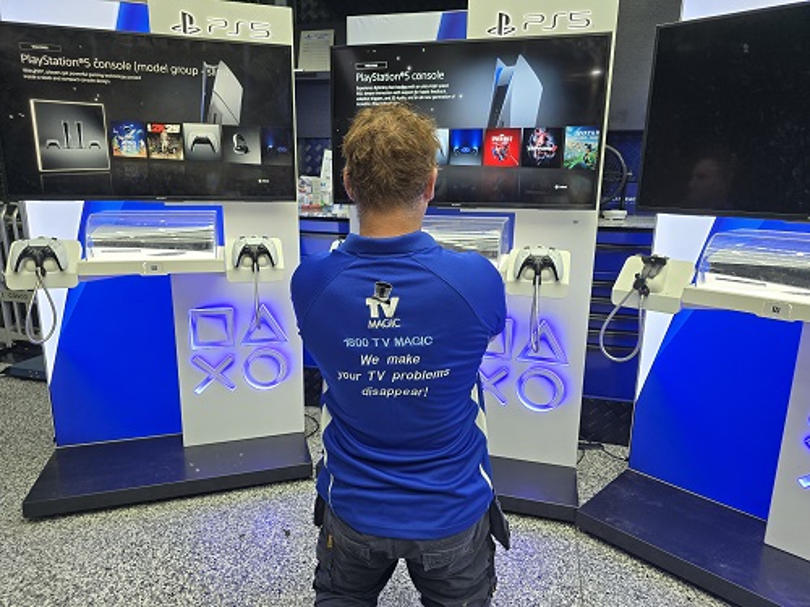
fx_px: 538
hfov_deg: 73.9
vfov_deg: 58.9
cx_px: 405
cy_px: 304
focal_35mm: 23
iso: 100
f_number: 1.7
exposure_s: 1/100
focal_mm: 6.3
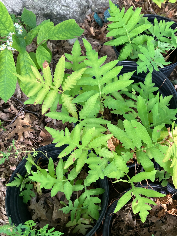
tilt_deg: -64.8
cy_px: 118
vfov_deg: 63.4
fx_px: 191
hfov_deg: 49.7
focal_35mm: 28
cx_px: 88
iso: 50
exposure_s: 1/121
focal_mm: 3.99
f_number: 1.8
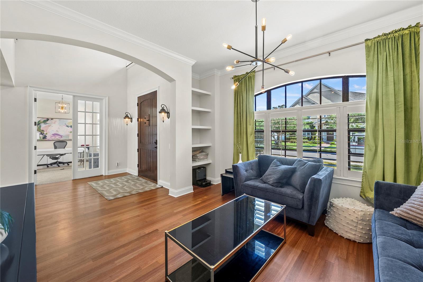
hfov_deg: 104.2
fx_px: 165
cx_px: 212
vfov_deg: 81.3
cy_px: 141
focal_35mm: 14
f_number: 8
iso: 640
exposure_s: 1/6
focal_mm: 14
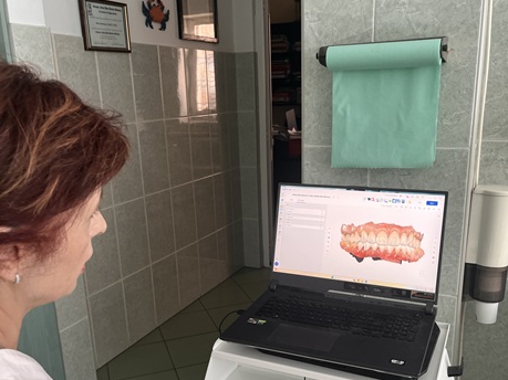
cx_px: 256
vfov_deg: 41.6
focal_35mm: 34
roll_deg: +1.4
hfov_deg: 54.0
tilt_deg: -14.8
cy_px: 231
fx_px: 499
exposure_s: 1/121
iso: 125
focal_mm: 5.1
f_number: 1.6
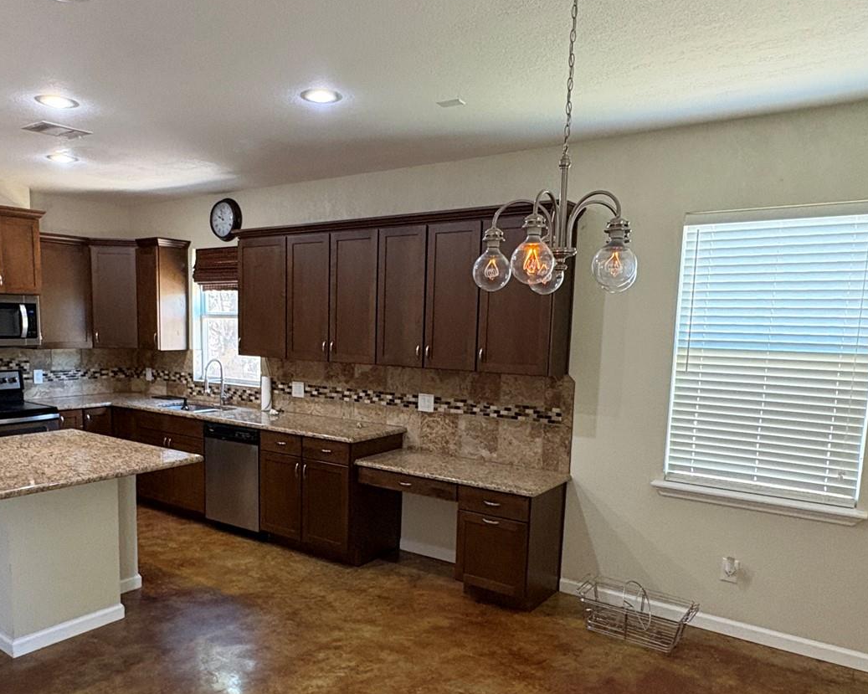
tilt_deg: -7.8
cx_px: 355
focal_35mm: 27
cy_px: 416
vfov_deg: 52.8
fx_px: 693
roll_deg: -0.9
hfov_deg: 63.6
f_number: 2.2
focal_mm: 2.22
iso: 400
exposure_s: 1/60
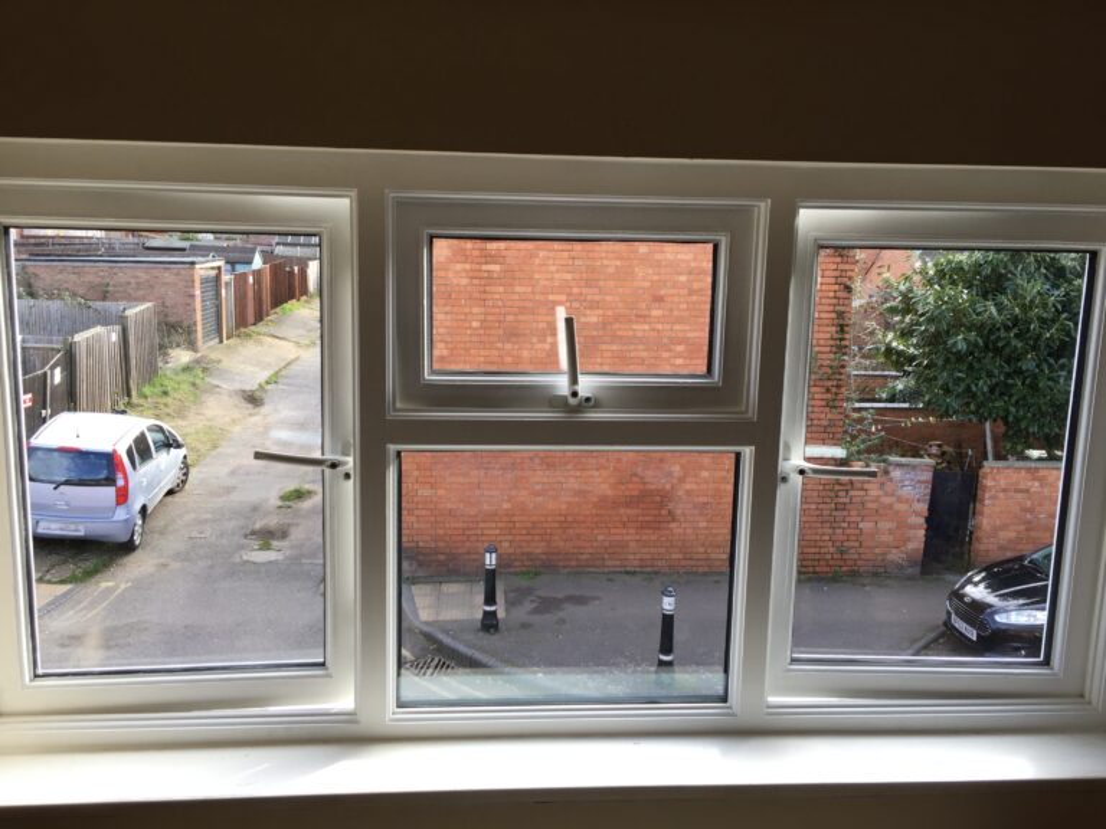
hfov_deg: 61.7
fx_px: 927
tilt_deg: -10.4
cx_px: 553
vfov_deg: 48.2
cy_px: 414
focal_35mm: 29
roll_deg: +0.8
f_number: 2.2
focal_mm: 4.15
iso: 32
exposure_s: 1/130
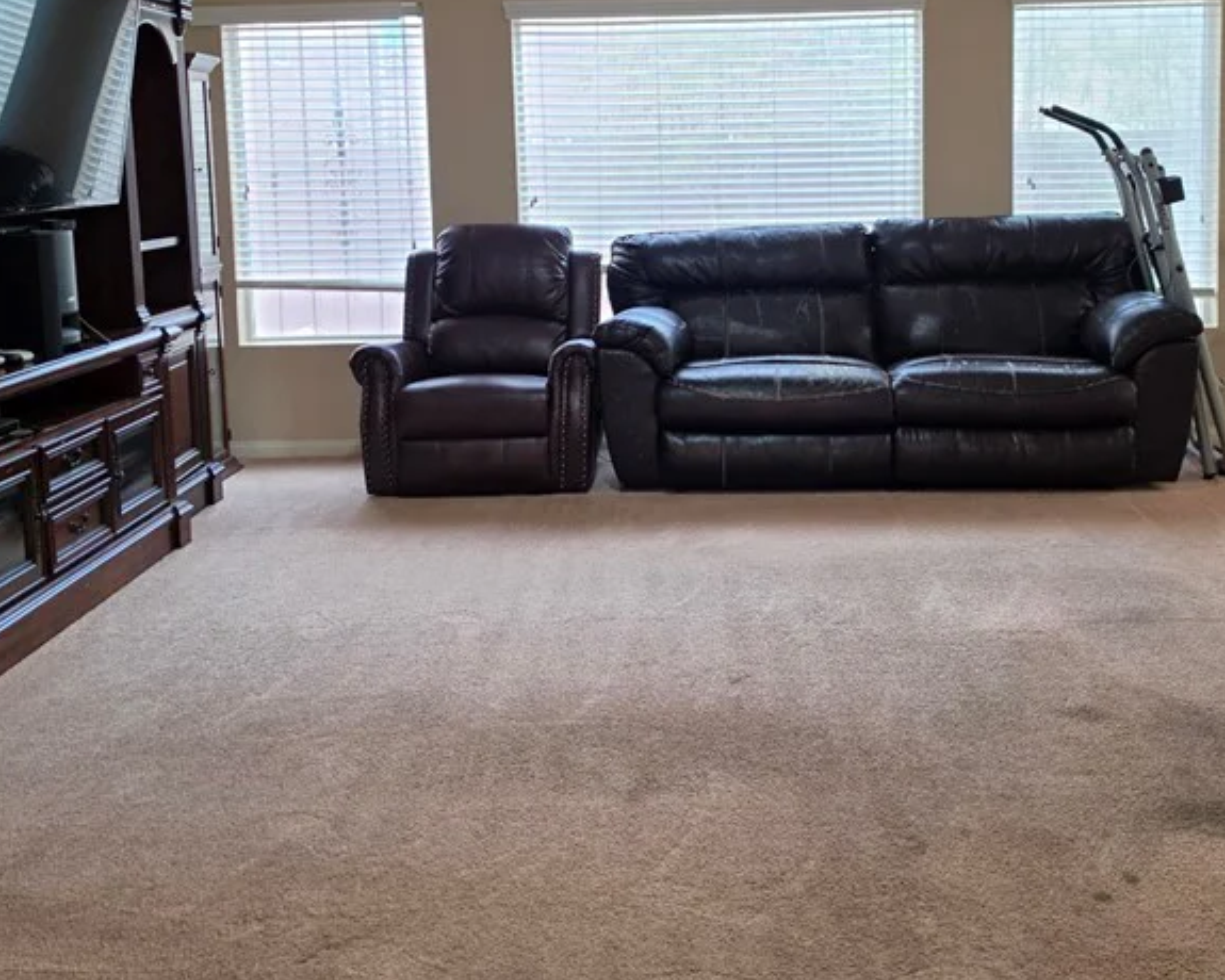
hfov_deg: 45.7
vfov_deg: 36.8
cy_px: 300
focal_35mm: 40
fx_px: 1450
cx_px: 705
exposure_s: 1/120
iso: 125
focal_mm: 6.5
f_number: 1.4
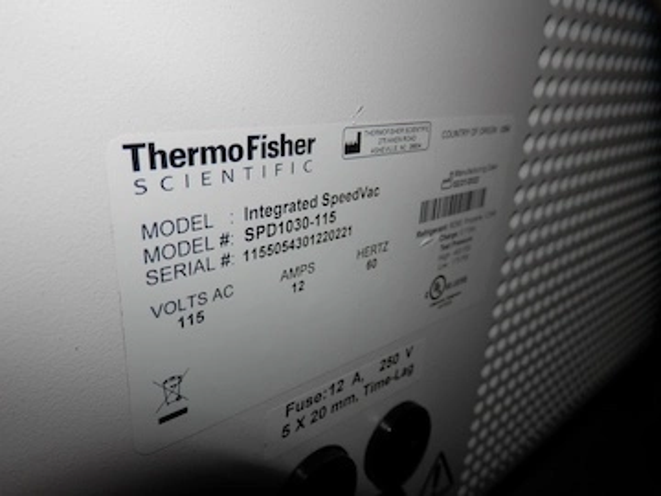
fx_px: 477
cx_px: 330
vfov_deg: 54.9
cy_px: 248
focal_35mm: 25
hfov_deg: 69.4
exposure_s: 1/30
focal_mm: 4.5
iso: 100
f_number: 8.7
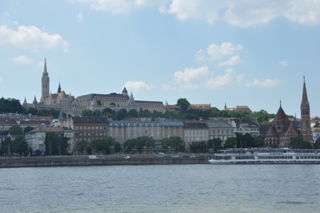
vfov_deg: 20.1
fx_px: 600
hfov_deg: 29.9
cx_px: 160
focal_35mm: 68
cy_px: 106
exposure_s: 1/320
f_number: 10
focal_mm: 45
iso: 200
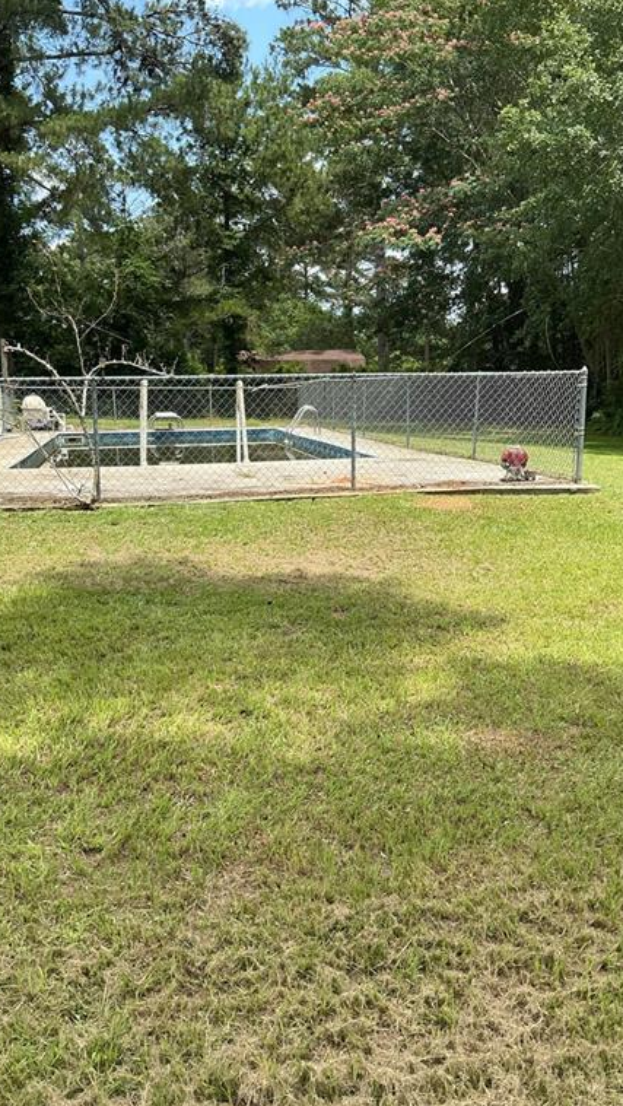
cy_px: 549
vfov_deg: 61.0
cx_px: 331
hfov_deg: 36.7
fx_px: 939
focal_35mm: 32
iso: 25
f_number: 1.8
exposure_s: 1/728
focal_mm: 3
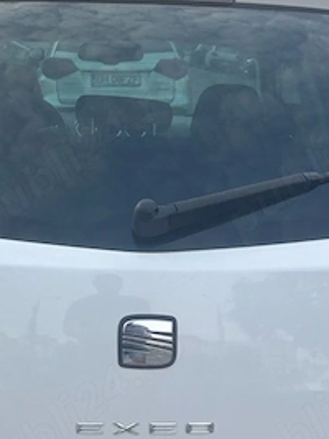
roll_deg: -4.0
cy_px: 452
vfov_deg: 23.8
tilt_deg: -23.4
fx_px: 989
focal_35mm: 78
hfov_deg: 18.9
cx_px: 143
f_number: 1.6
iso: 50
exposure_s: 1/951
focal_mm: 5.96
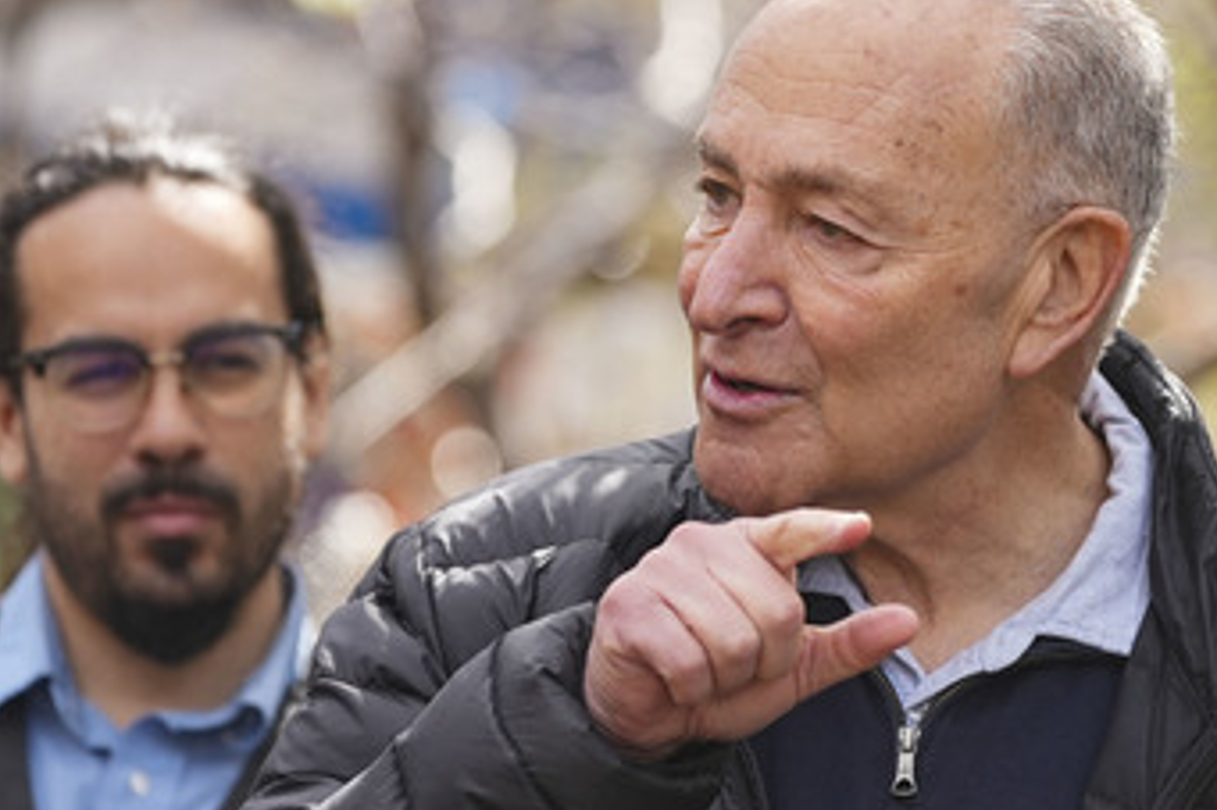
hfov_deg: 7.8
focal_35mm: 264
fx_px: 8920
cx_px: 767
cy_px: 414
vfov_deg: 5.2
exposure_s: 1/640
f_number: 5.6
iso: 400
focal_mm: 200
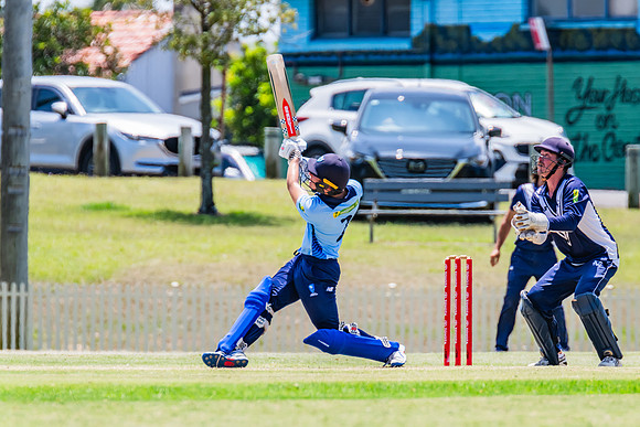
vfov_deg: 2.1
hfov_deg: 3.1
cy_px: 230
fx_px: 11745
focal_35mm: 661
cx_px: 348
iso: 800
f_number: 8
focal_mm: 600
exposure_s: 1/2000
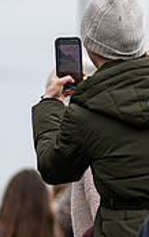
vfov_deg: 2.1
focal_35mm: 993
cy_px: 148
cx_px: -198
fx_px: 6441
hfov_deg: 1.3
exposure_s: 1/1600
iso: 360
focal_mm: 195
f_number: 2.8
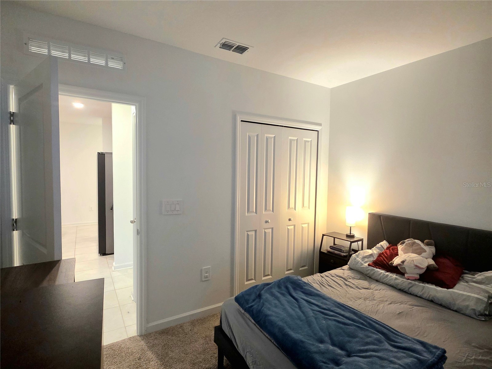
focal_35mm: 13
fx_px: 185
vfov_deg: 89.9
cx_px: 246
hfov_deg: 106.2
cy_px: 184
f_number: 1.9
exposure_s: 1/60.2
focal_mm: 2.2
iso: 400
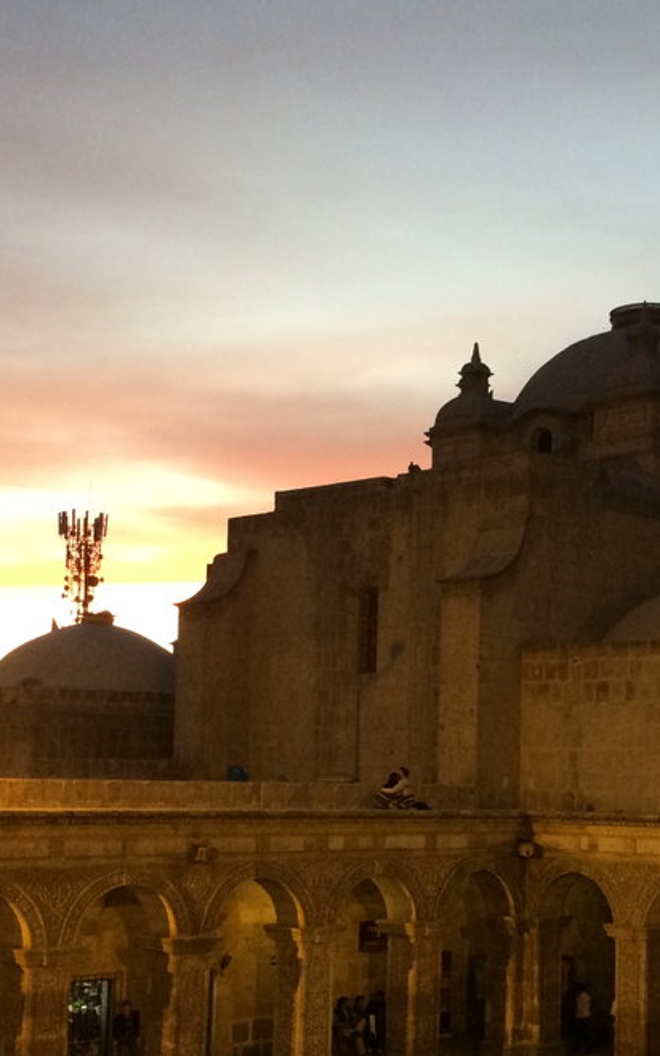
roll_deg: -0.4
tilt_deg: +2.8
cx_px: 537
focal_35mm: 56
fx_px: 1611
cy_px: 671
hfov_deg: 22.8
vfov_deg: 36.0
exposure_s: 1/30
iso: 160
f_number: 2.2
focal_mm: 4.15
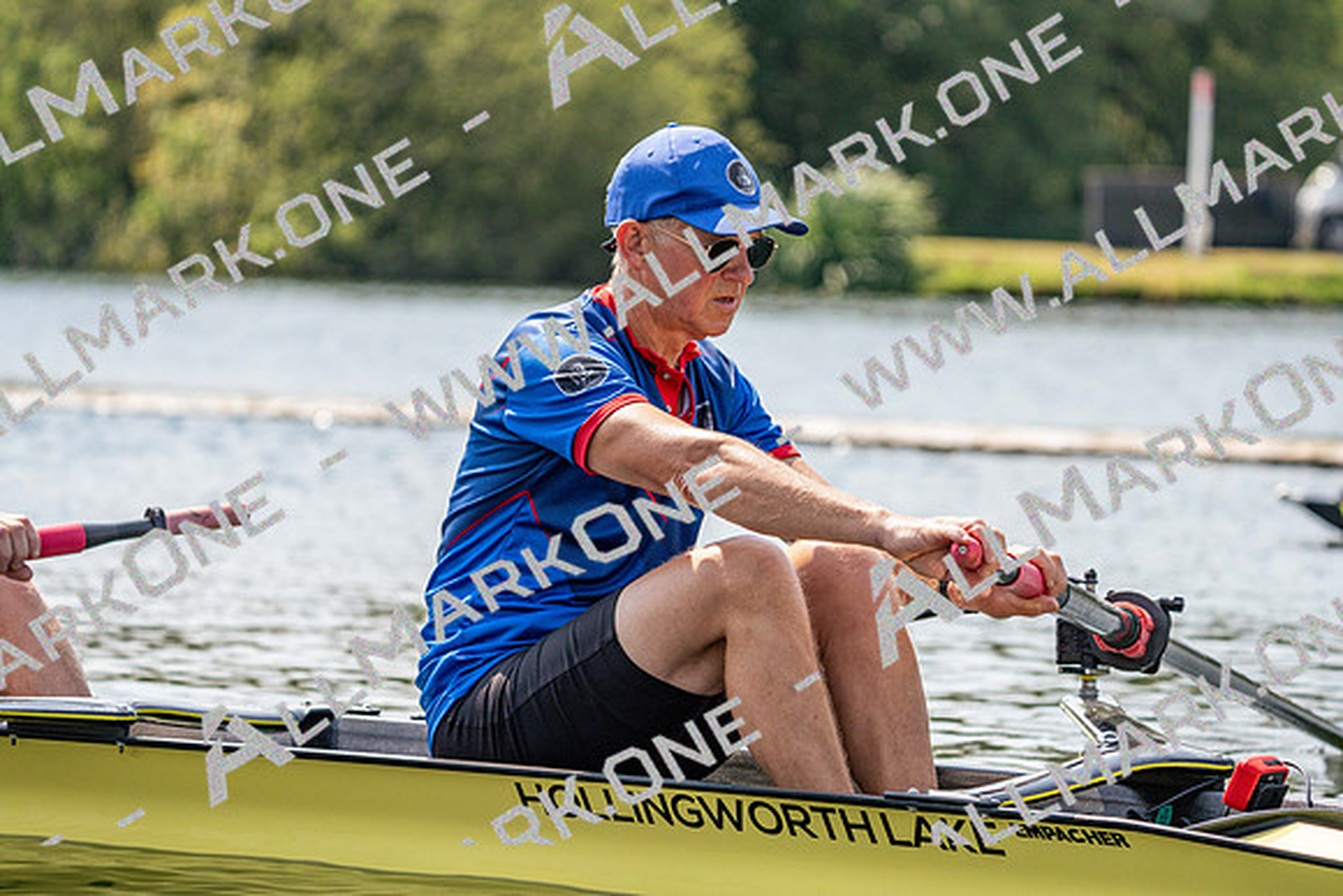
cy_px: 448
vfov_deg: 6.9
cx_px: 672
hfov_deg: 10.3
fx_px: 7463
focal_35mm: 200
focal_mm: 200
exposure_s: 1/1600
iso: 250
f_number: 5.6
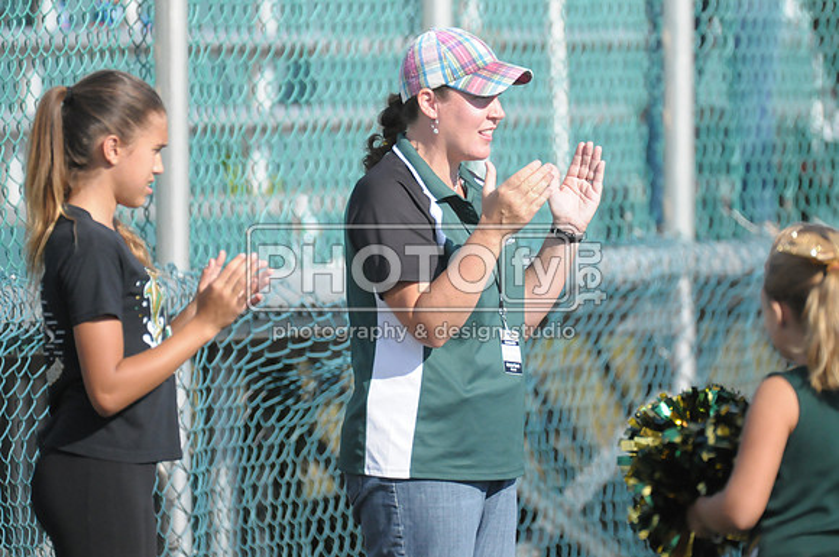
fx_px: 13964
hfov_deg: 3.4
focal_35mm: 600
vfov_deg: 2.3
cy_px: 278
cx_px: 420
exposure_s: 1/6400
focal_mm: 400
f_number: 4
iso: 1600
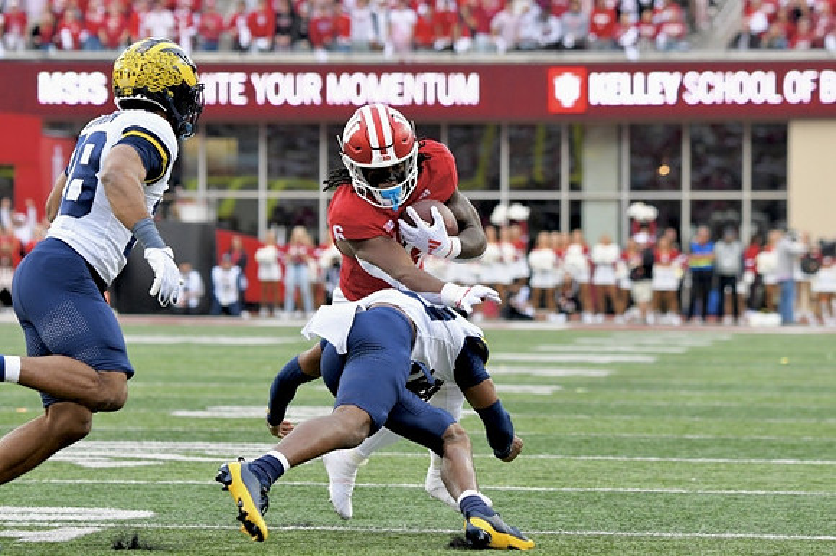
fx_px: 6429
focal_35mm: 277
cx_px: 418
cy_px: 278
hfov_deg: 7.4
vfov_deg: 5.0
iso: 2000
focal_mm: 185
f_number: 5.3
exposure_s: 1/1000
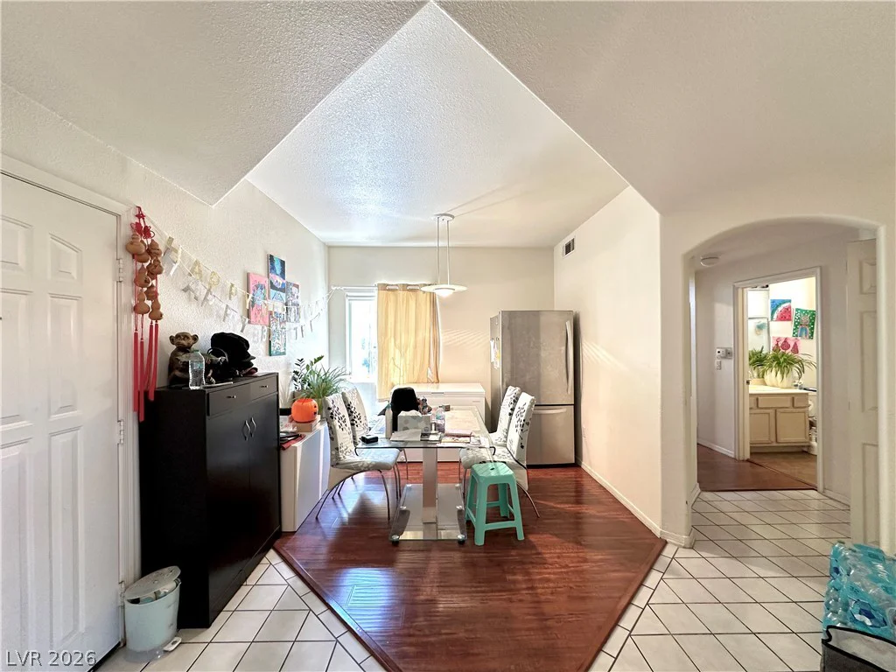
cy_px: 336
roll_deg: +0.0
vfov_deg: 85.7
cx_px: 448
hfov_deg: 102.1
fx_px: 362
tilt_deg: +0.9
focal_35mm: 14
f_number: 2.2
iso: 200
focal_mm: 2.22
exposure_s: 1/60
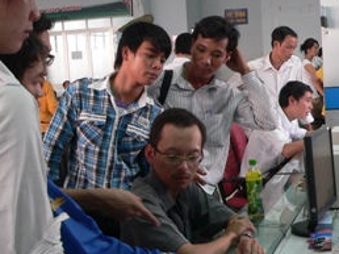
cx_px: 250
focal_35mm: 67
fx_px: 656
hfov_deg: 28.6
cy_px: 114
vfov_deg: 21.9
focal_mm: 6
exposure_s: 1/30
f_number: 2.8
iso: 200
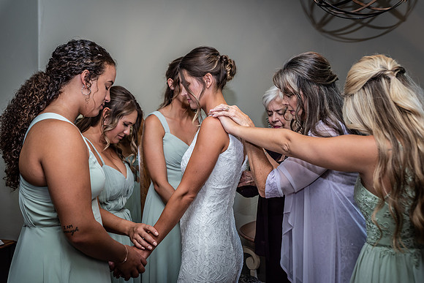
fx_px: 471
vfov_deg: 33.4
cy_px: 142
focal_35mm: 40
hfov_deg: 48.4
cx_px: 212
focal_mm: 40
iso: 250
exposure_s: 1/160
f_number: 4.5
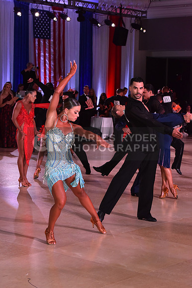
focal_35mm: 86
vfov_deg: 23.6
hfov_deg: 15.9
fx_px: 688
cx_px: 96
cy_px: 144
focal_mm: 86
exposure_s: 1/320
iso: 2500
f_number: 7.1
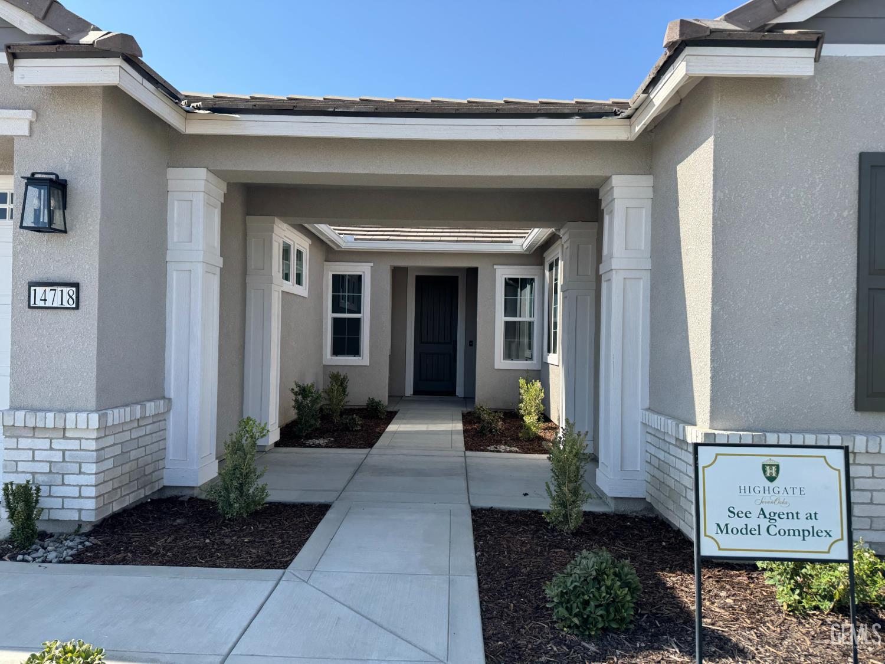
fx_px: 614
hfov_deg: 71.6
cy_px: 332
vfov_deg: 56.8
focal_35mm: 24
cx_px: 442
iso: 80
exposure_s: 1/2506
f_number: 1.78
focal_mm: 6.76
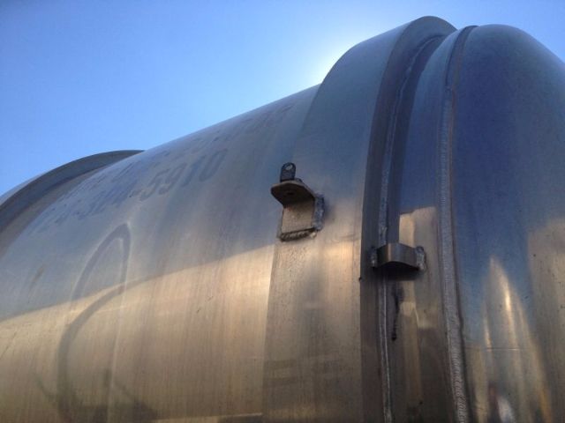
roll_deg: -7.8
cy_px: 212
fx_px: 571
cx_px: 282
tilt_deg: +29.5
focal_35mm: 35
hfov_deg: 52.6
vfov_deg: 40.7
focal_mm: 4.28
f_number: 2.4
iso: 50
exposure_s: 1/1727
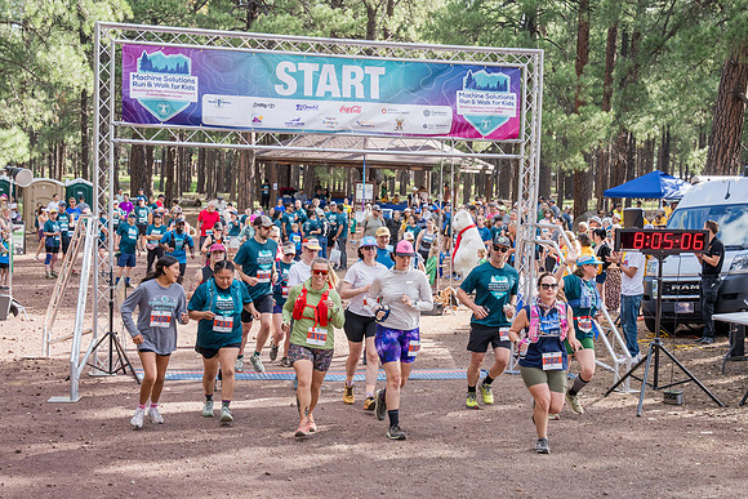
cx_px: 385
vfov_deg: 20.2
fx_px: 1398
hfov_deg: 29.9
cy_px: 287
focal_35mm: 67
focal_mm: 53.9
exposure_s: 1/500
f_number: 5
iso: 800
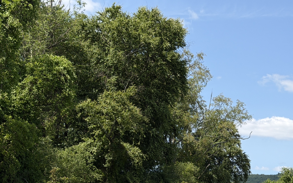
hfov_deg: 23.4
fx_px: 703
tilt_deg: +5.3
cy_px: 166
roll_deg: -5.1
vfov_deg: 14.7
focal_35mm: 88
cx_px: 203
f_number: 1.78
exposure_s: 1/3226
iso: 64
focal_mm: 6.76
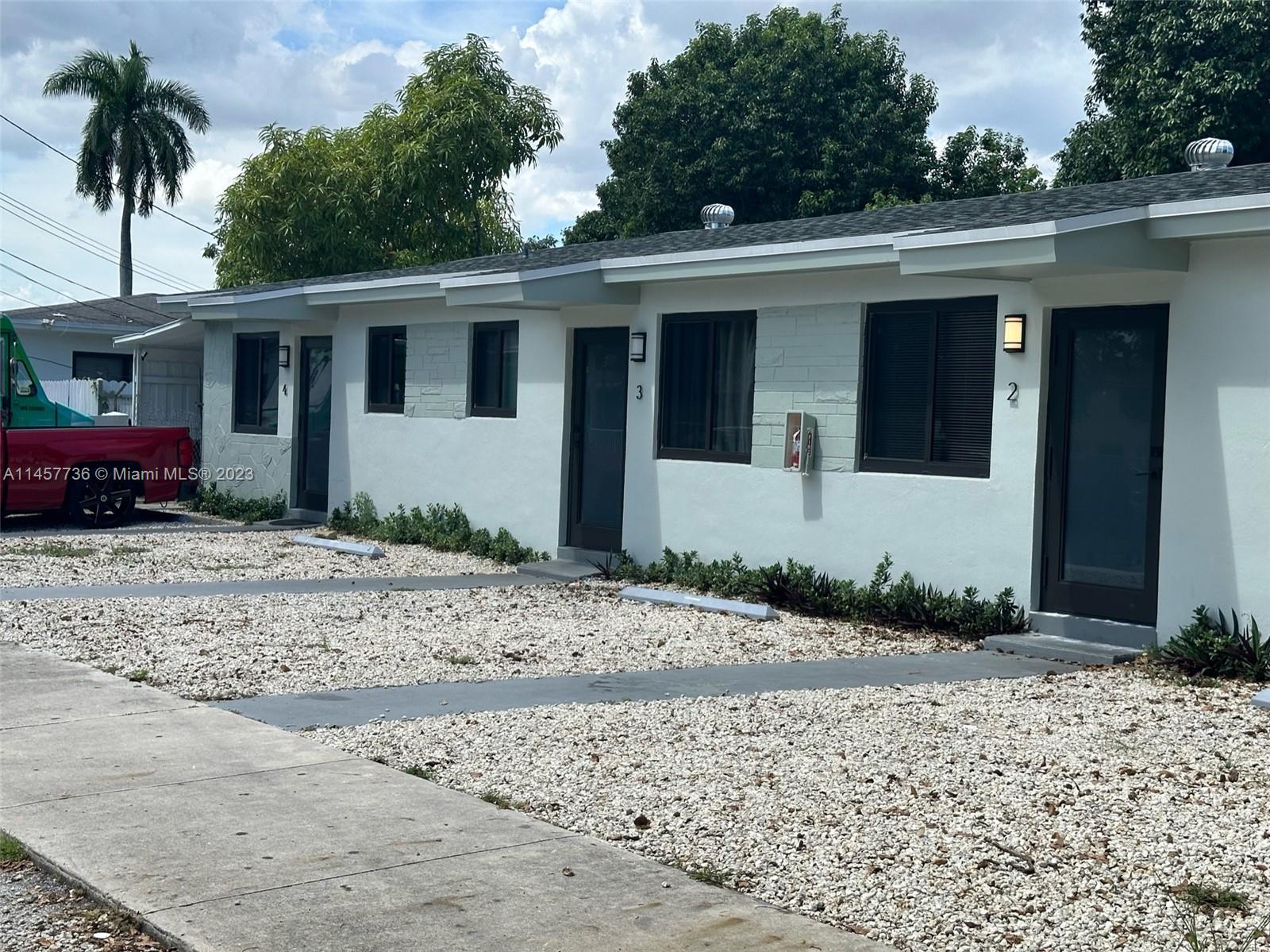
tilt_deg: -2.0
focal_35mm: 48
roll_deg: -2.9
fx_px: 1761
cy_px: 476
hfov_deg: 39.7
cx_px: 635
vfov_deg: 30.3
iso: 64
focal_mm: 6.86
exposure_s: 1/3367
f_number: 1.78
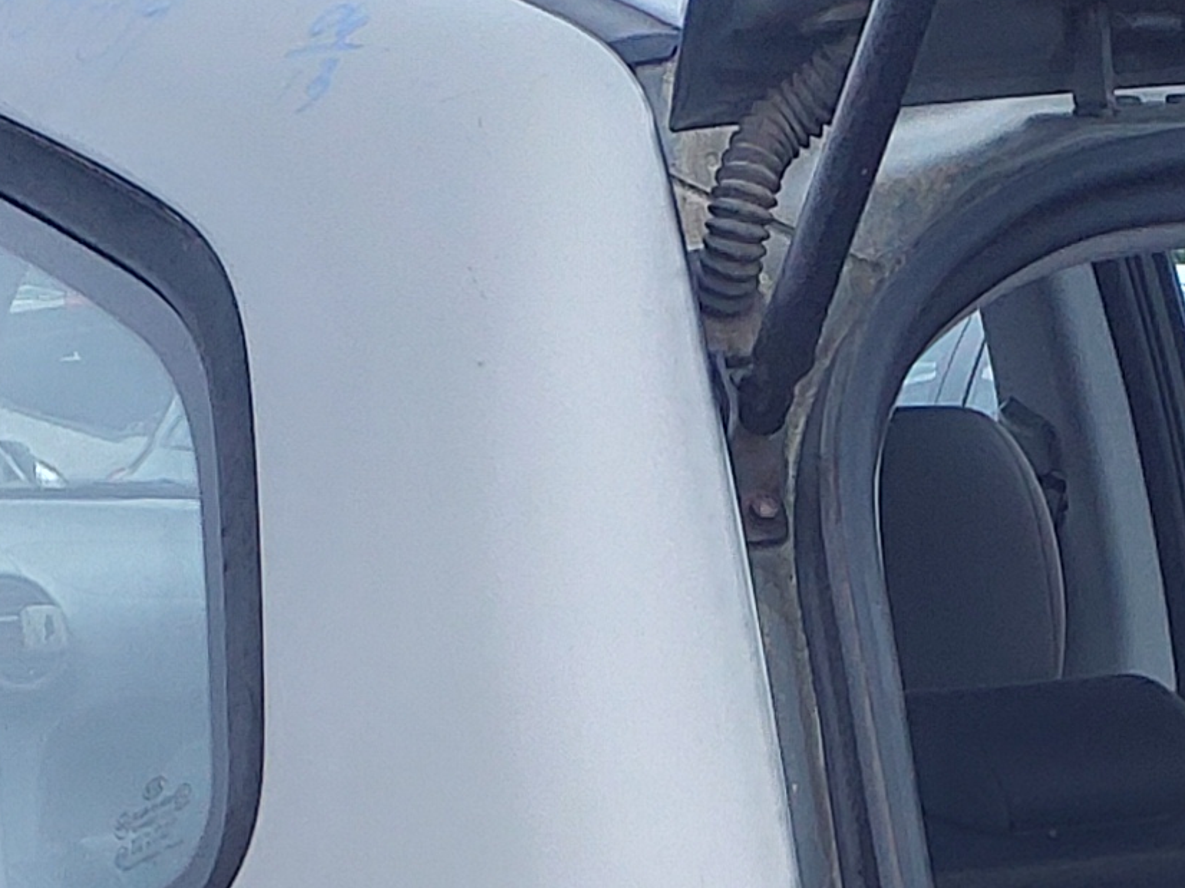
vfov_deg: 10.7
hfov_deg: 15.2
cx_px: 762
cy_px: 1594
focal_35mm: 130
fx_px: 4449
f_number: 1.9
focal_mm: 3.58
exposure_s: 1/60
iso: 50
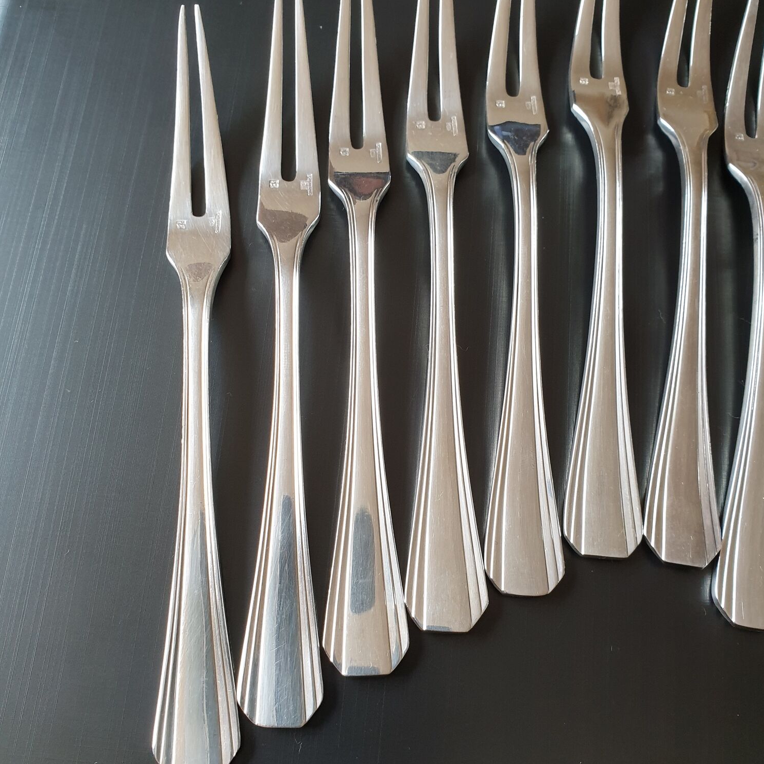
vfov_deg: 52.5
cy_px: 398
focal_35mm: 31
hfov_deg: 52.5
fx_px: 774
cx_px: 385
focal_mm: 4.3
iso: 200
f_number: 2.4
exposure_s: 1/100
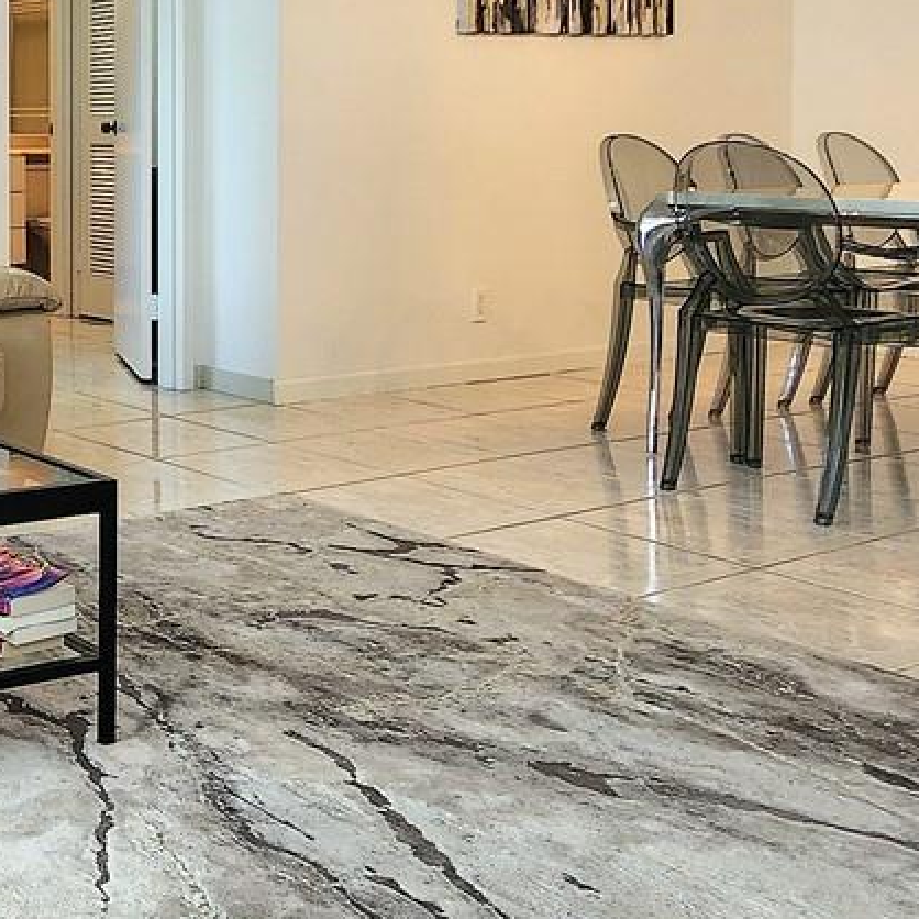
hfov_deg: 30.0
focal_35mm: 44
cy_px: 182
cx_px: -295
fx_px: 1322
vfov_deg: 37.0
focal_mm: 2.2
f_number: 2.2
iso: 80
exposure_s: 1/60.2
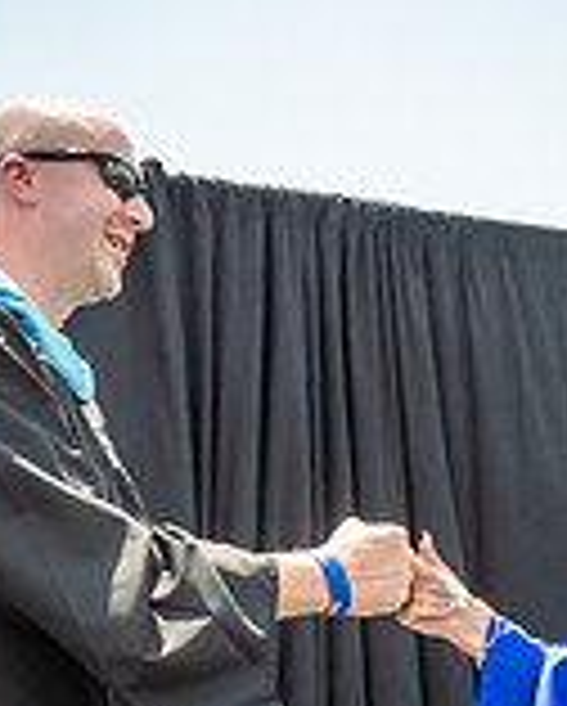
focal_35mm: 159
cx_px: 598
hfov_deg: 9.7
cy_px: 830
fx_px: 3329
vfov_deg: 11.9
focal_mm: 24
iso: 200
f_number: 7.1
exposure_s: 1/800
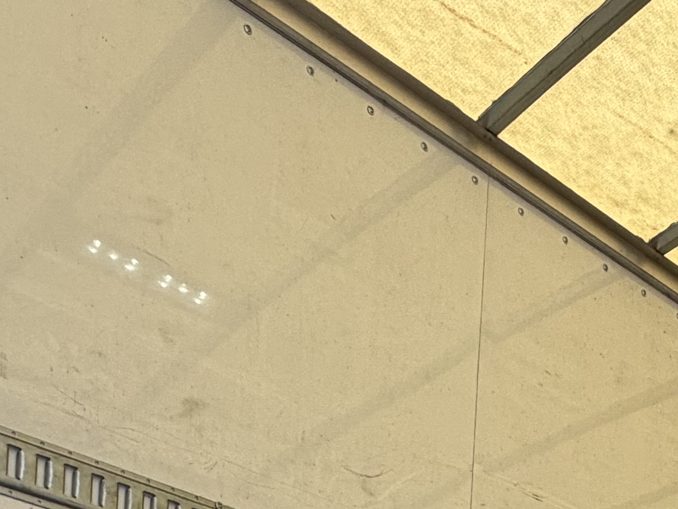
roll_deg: -3.6
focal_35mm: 60
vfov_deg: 17.9
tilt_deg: +1.4
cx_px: 667
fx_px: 1175
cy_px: 987
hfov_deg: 30.1
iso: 50
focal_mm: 2.22
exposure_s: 1/324
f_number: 2.2
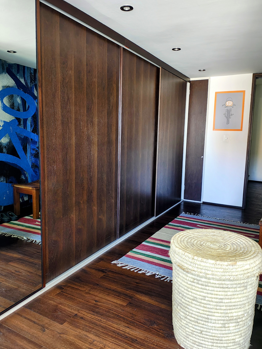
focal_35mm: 27
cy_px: 164
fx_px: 273
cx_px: 137
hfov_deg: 51.3
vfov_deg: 65.3
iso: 800
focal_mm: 5.89
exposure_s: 1/39.6
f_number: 1.4
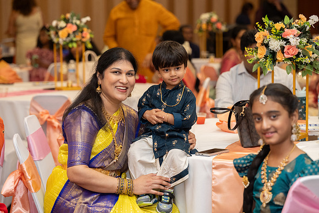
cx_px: 160
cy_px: 106
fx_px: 947
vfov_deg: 12.8
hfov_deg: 19.1
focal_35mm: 107
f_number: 3.5
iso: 1000
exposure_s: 1/160
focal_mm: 105
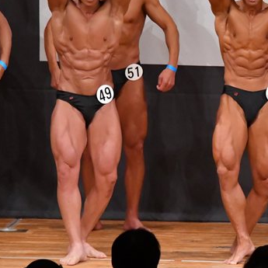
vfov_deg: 3.6
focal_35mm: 487
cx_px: 271
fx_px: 4266
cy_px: 111
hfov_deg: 3.6
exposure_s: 1/400
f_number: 5.6
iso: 7200
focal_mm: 170
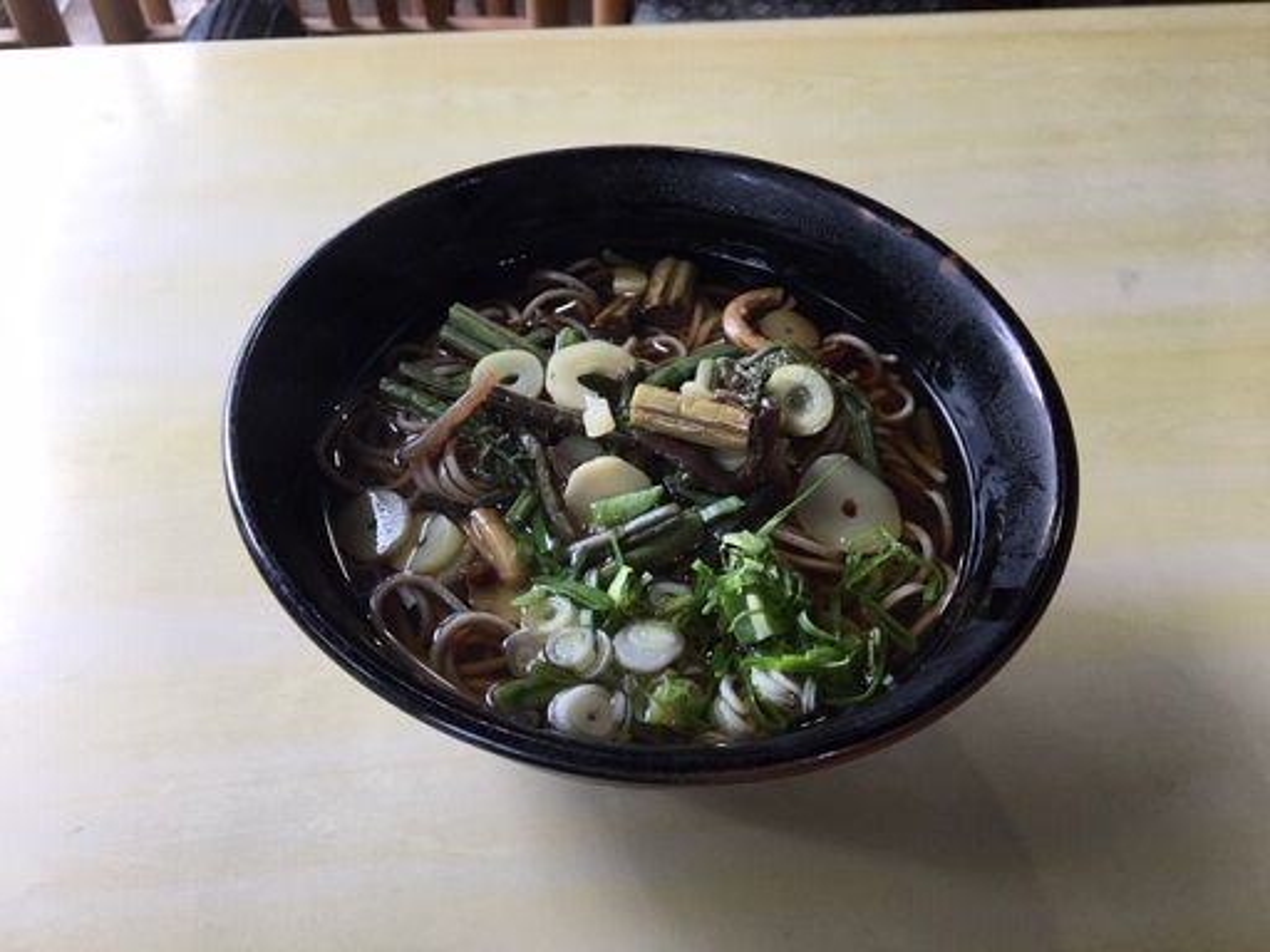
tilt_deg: -50.8
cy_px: 476
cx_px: 635
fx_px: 1064
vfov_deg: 48.2
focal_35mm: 29
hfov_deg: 61.7
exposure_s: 1/120
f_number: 2.2
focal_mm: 4.15
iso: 40
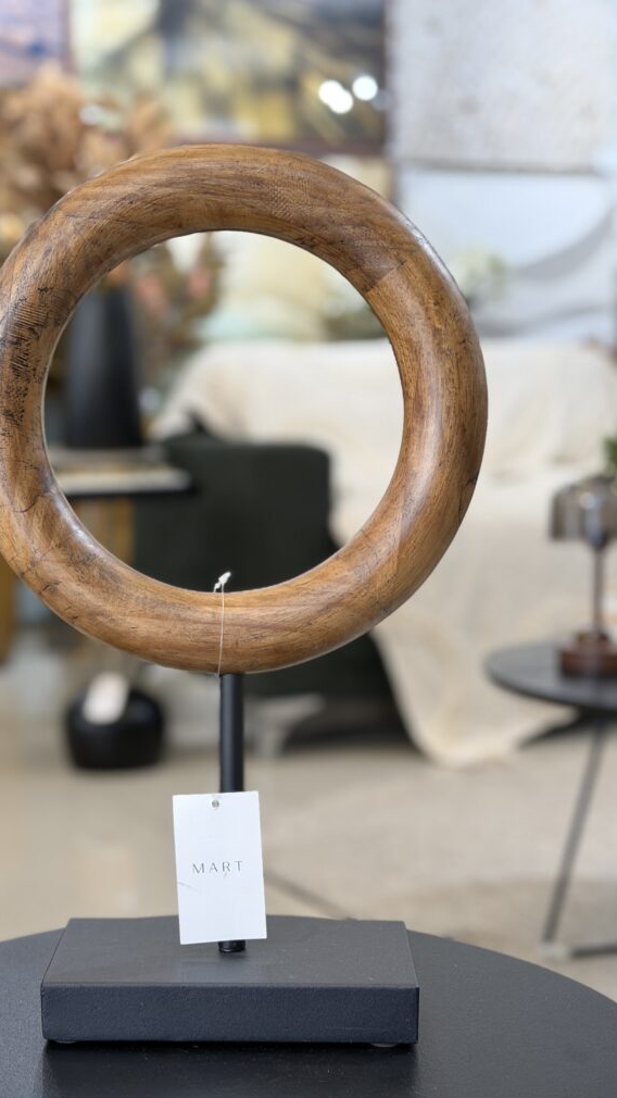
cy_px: 548
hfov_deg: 22.6
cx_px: 224
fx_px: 1542
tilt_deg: -5.7
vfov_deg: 39.2
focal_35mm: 53
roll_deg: -0.1
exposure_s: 1/60
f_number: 1.78
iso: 200
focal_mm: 6.76
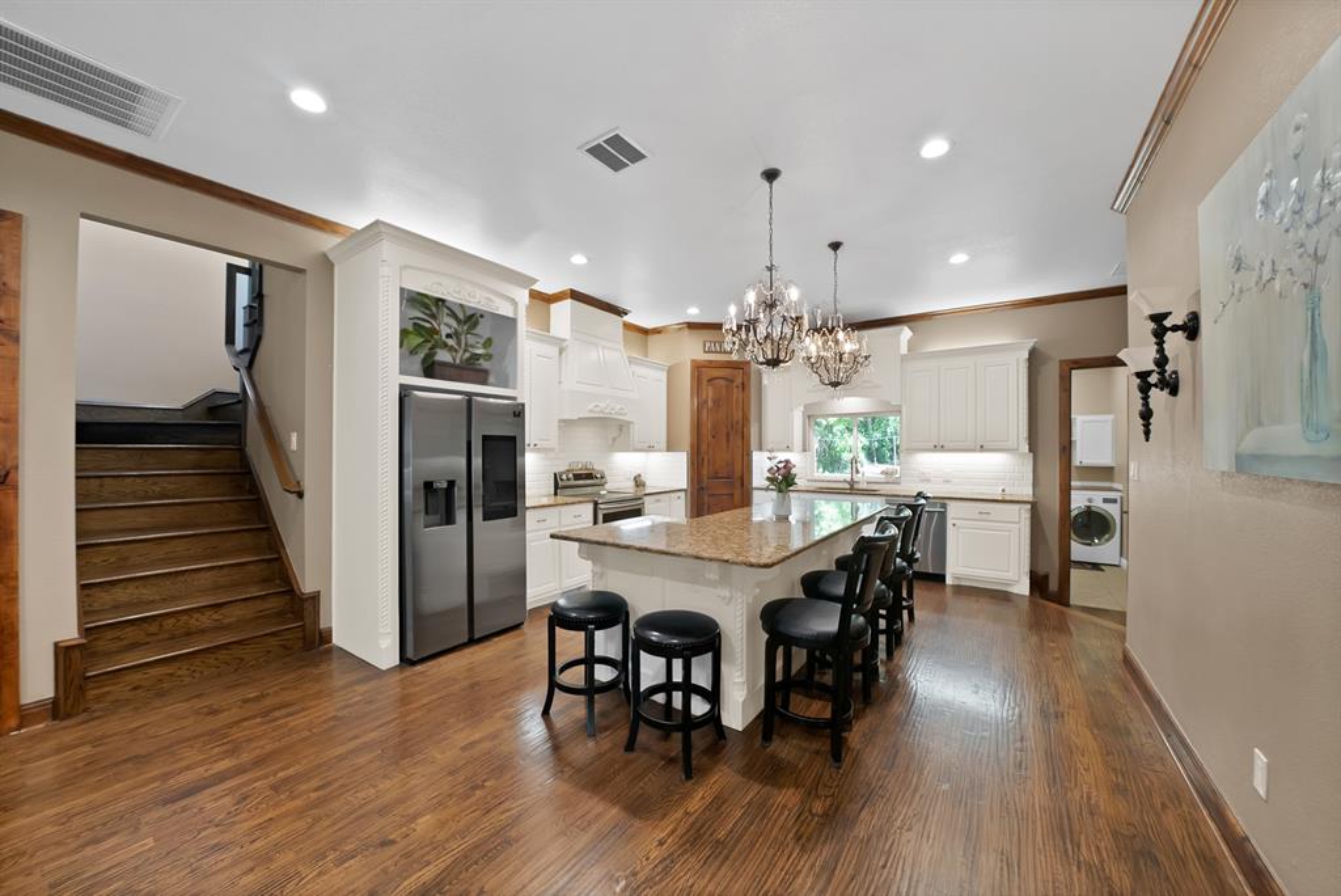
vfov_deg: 90.1
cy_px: 448
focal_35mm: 12
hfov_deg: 112.6
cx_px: 670
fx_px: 447
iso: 640
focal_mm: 12
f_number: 9
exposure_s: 1/1.67
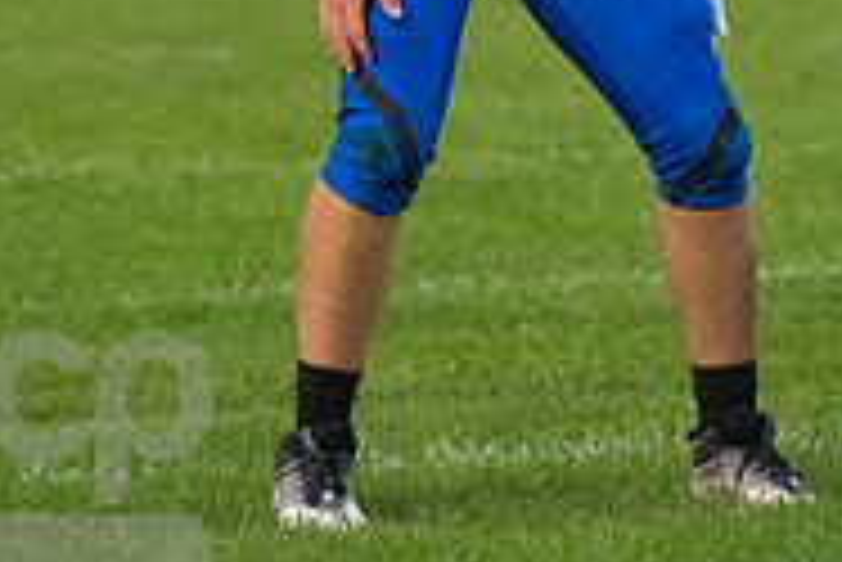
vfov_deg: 1.5
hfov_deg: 2.3
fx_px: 21089
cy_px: -173
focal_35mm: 901
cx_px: 716
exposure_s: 1/1600
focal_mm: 290
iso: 6400
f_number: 5.6
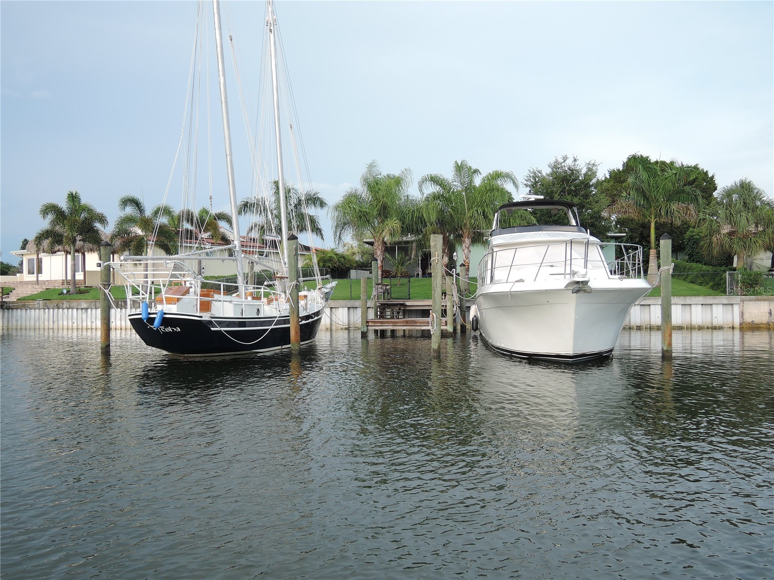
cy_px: 290
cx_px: 387
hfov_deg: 58.4
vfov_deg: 45.4
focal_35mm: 31
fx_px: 693
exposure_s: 1/320
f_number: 3.2
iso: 80
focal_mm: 6.6
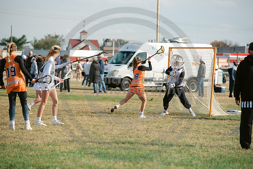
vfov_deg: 6.9
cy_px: 84
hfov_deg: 10.3
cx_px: 126
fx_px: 1406
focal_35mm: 200
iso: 250
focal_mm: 200
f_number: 5
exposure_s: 1/1600
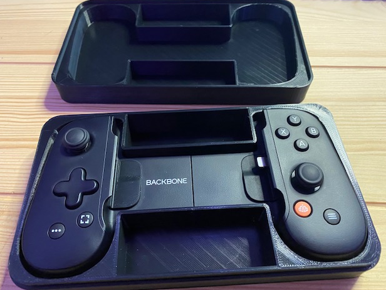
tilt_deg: -57.1
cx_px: 190
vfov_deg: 51.4
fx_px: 301
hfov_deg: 65.3
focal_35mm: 27
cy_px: 146
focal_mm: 4.25
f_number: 1.8
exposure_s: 1/30
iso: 800
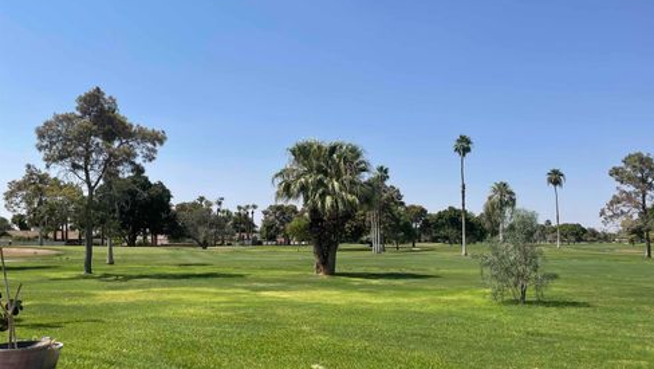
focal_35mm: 29
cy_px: 215
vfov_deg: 40.1
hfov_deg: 66.0
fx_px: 503
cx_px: 334
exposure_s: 1/4132
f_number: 1.6
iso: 32
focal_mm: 4.2
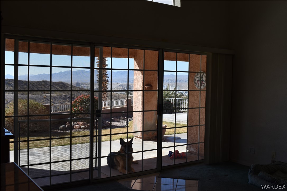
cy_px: 96
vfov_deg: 35.5
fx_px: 299
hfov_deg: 51.3
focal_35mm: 38
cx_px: 144
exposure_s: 1/250
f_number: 8
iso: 125
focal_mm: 25
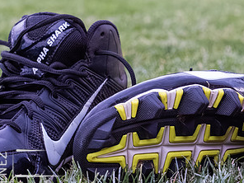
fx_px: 1107
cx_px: 209
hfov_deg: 12.5
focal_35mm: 157
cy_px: 60
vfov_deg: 9.4
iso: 5000
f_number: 4.5
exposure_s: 1/320
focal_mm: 40
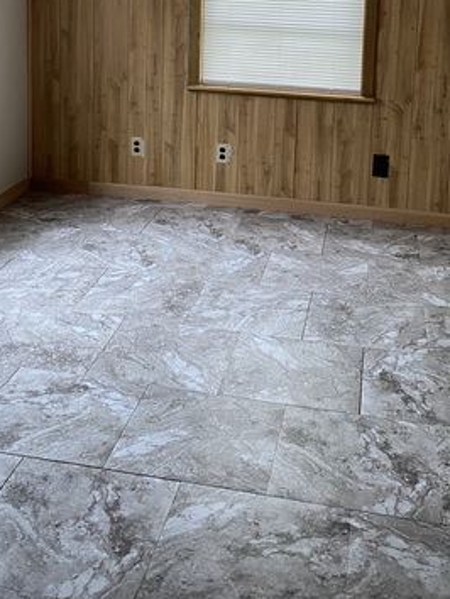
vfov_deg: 38.0
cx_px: 208
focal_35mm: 47
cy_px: 73
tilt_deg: -7.6
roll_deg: -1.7
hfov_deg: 30.9
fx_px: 814
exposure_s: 1/85
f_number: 1.8
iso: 125
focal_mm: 4.25
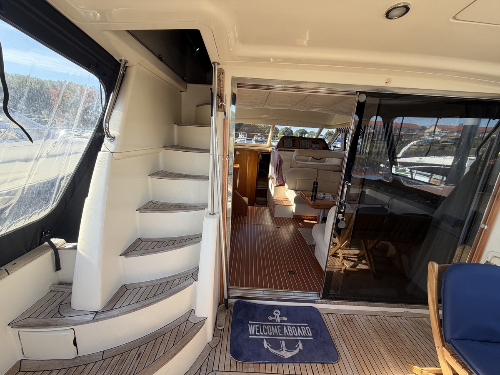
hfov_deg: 102.1
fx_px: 202
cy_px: 188
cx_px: 250
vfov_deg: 85.7
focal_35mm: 14
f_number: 2.2
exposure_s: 1/223
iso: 40
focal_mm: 2.22
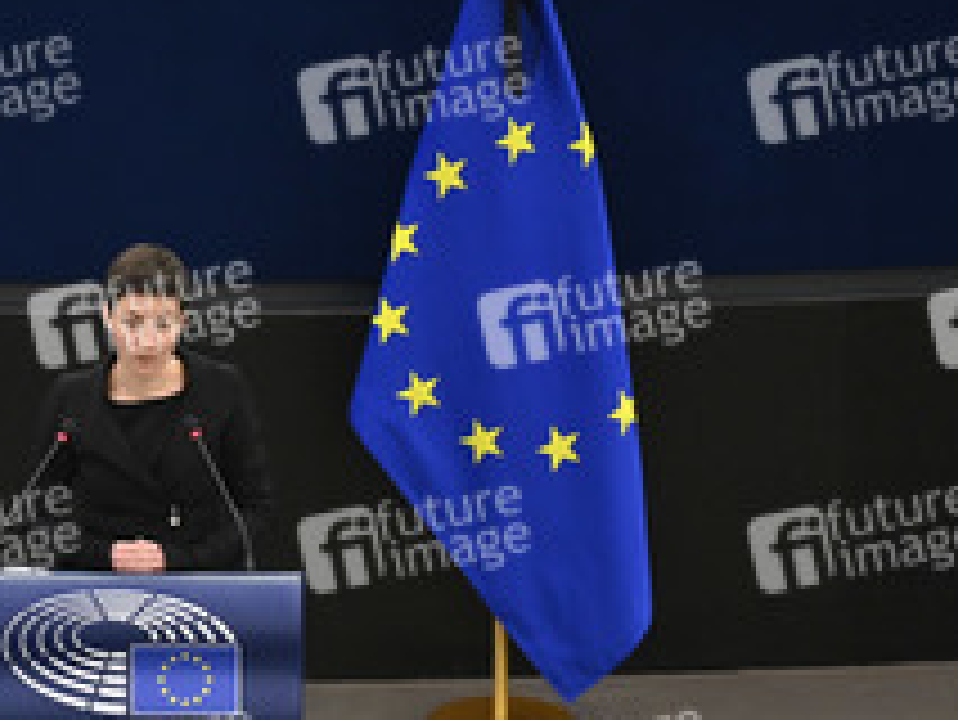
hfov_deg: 4.9
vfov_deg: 3.7
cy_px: 652
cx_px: 22
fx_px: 11242
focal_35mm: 406
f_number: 2.8
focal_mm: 200
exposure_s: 1/400
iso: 800
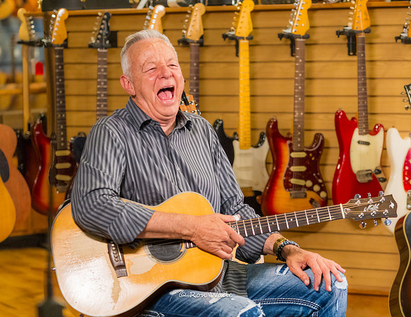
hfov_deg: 15.3
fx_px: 1534
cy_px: 158
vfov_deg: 11.8
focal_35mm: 128
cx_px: 194
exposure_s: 1/200
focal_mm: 116
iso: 6400
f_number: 4
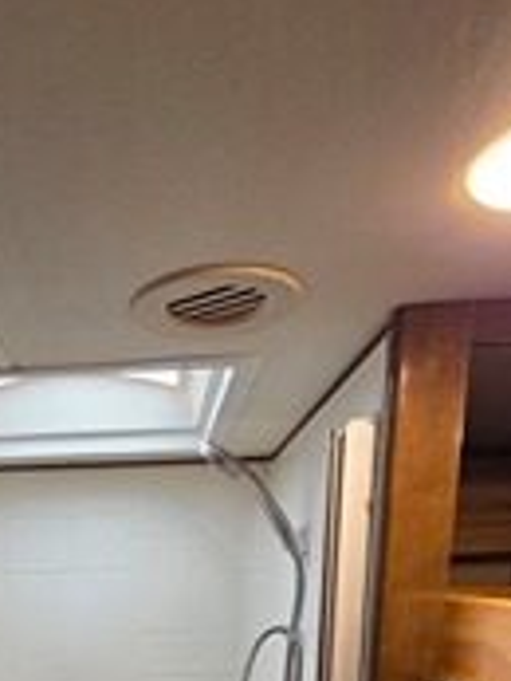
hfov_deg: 45.1
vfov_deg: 45.7
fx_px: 590
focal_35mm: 30
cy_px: 740
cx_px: 122
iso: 250
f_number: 2.2
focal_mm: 2.2
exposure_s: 1/66
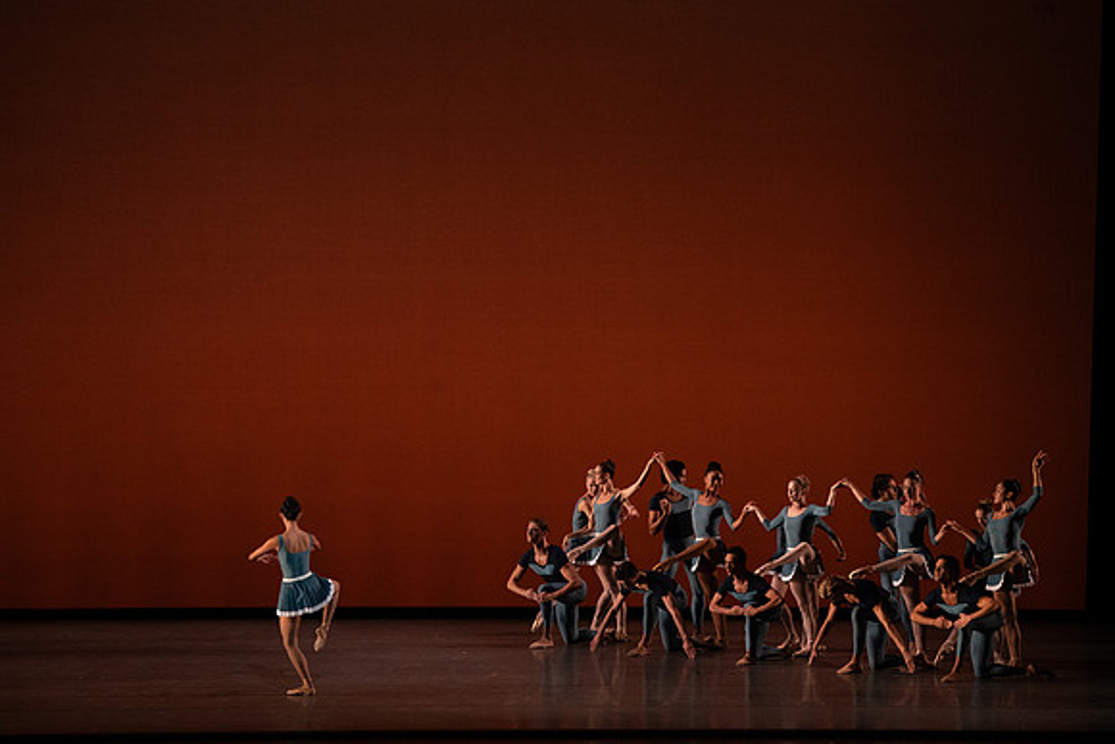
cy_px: 372
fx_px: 4492
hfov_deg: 14.2
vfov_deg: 9.5
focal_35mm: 145
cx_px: 558
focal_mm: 145
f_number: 9
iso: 5000
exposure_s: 1/400
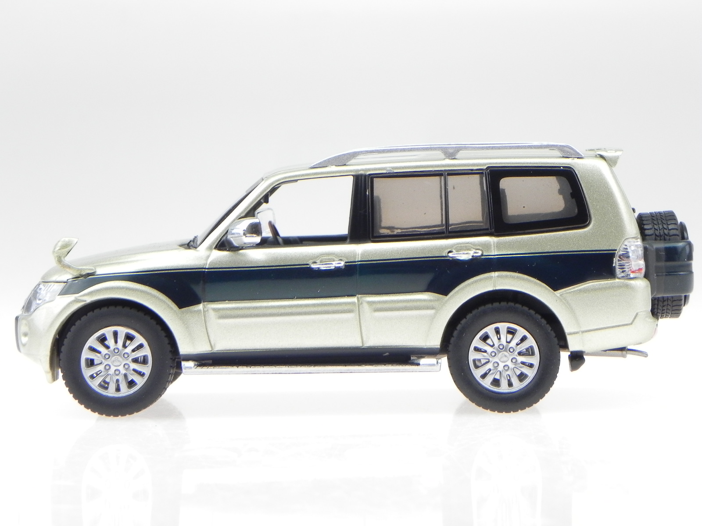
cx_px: 351
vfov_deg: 12.7
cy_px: 263
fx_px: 2373
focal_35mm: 117
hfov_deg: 16.8
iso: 200
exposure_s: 1/21.4
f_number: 7.1
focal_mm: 20.8
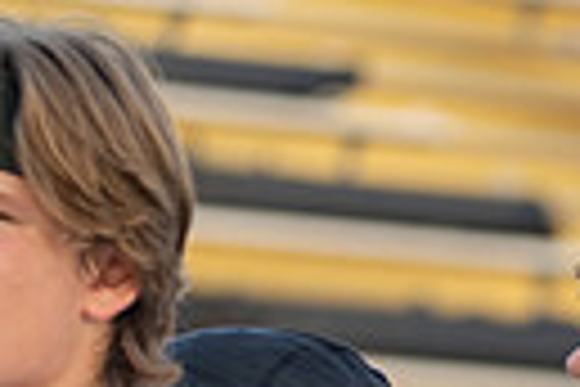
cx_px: 967
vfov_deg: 3.0
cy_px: 691
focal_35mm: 463
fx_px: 7459
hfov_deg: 4.4
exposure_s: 1/320
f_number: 2.8
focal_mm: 103
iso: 200
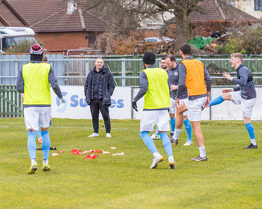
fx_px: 1228
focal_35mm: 158
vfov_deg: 9.7
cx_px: 108
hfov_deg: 12.2
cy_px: 104
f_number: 4
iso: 800
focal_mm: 135
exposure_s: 1/2000
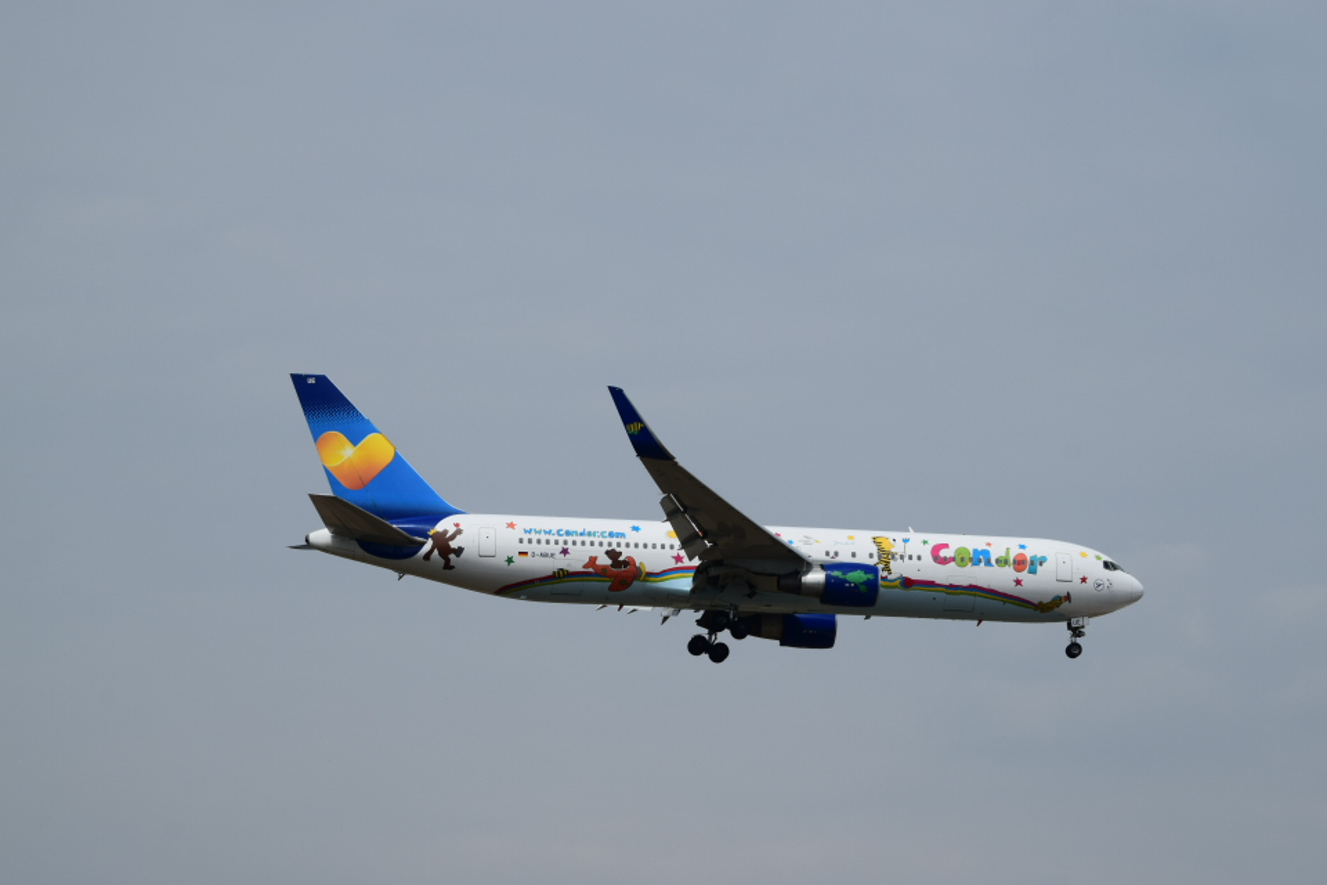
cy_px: 442
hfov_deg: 14.0
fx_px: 5418
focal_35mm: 147
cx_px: 664
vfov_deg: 9.3
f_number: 10
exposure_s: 1/1250
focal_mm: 98
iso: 200
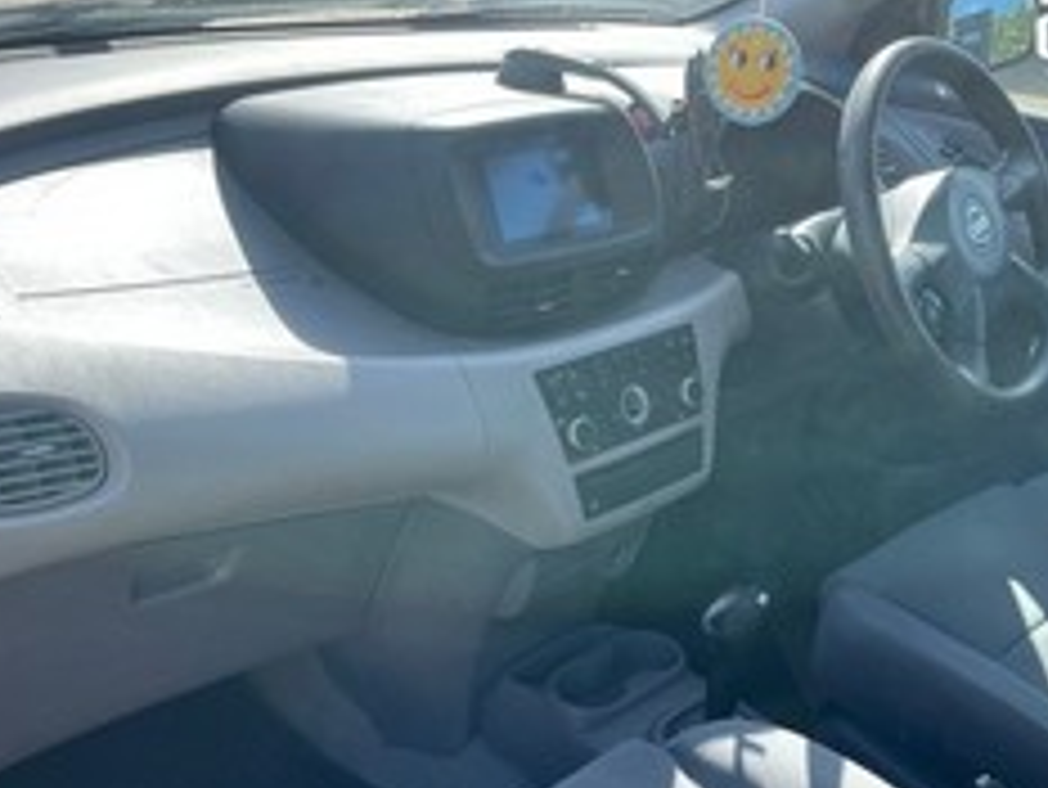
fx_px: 1181
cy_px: 540
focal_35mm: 39
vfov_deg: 36.4
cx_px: 571
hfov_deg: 47.8
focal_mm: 4.2
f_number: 1.6
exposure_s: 1/694
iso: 32
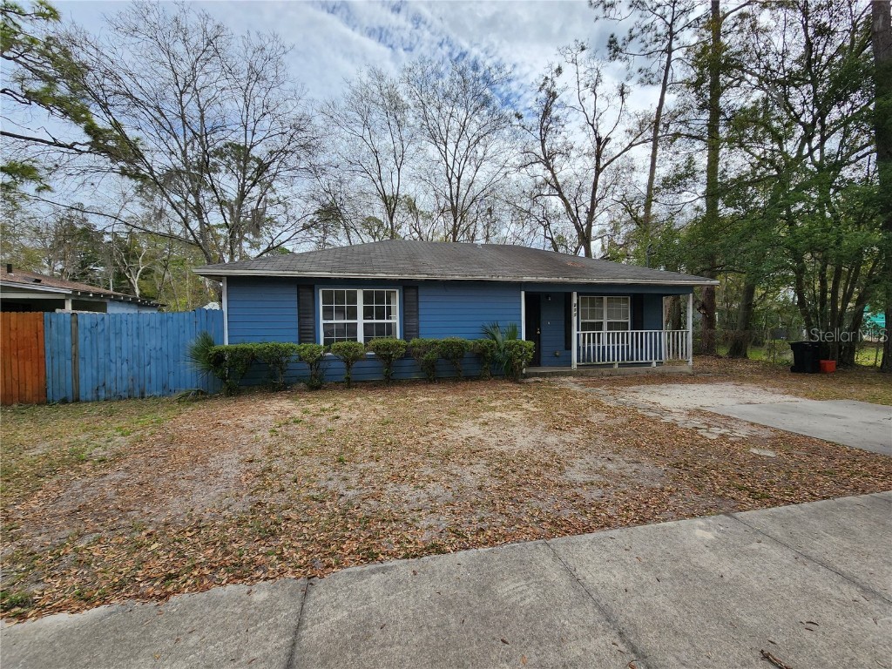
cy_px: 334
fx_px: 335
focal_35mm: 13
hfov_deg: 106.2
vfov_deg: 89.9
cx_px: 446
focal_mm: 2.2
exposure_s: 1/1904
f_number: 2.2
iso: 50
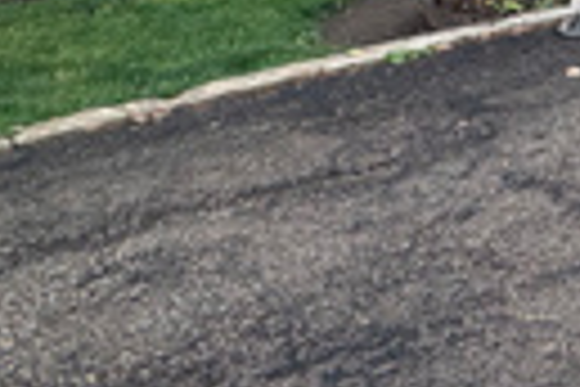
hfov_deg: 17.8
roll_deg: +0.1
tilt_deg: +4.7
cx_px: 1200
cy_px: -387
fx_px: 1160
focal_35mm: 72
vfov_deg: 15.3
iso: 50
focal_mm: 2.22
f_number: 2.2
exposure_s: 1/99
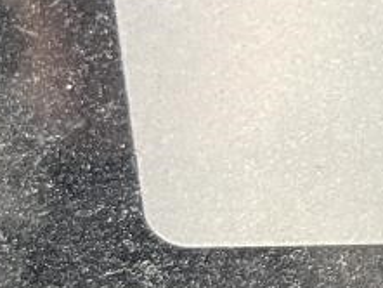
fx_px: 1605
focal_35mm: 145
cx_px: 672
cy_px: -161
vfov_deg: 9.9
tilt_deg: -35.4
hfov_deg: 12.5
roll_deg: -1.2
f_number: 1.6
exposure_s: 1/60
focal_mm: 5.1
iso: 200
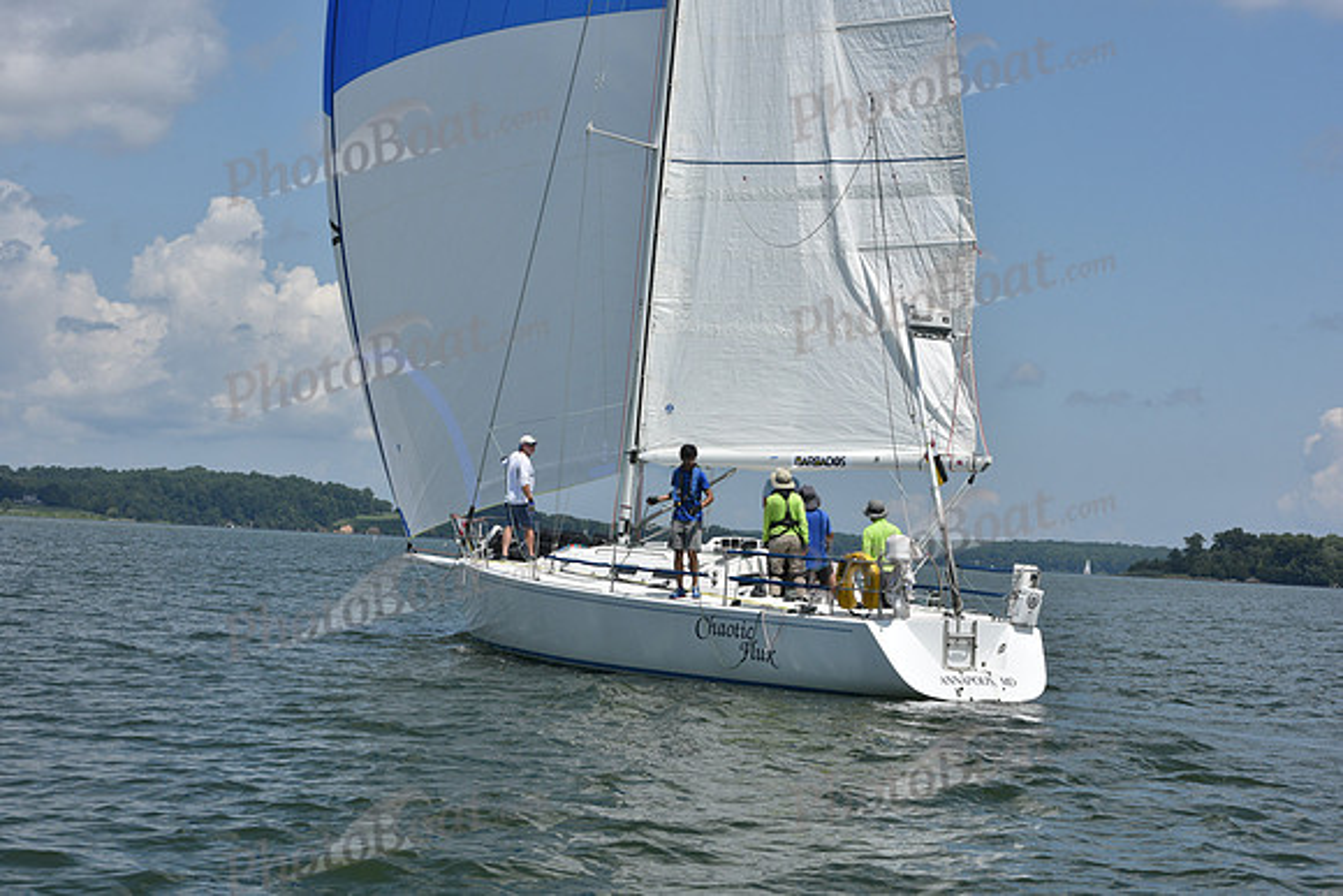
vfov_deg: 19.5
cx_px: 672
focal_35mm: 70
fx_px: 2612
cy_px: 448
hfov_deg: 28.8
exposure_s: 1/1000
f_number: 11
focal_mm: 70
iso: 320
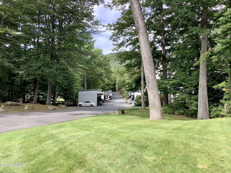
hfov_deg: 58.4
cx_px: 116
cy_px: 86
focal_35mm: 31
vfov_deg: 45.4
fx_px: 207
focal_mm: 3.3
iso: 25
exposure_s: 1/187
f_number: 2.4
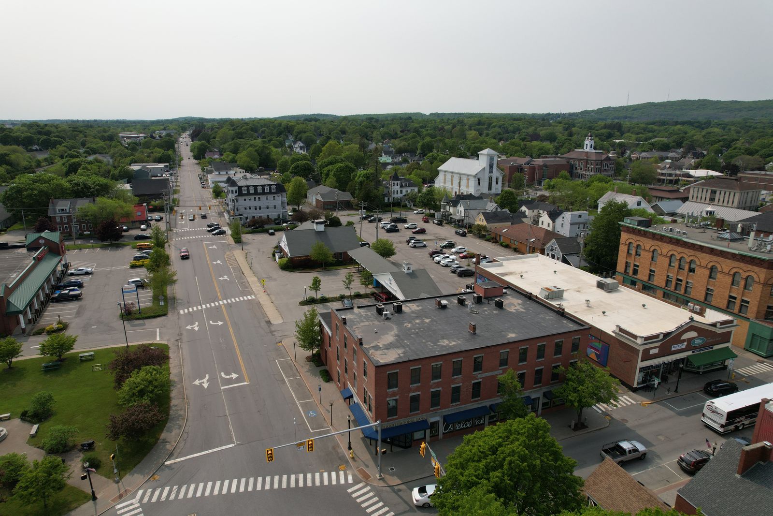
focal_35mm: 22
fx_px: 472
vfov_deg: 57.2
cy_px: 258
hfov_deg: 78.6
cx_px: 386
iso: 100
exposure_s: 1/180
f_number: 2.8
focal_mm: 8.38
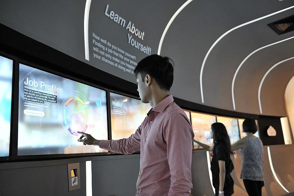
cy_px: 98
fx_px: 286
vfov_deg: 37.8
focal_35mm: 35
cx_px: 147
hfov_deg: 54.5
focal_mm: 35
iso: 2500
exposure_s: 1/50
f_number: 3.2
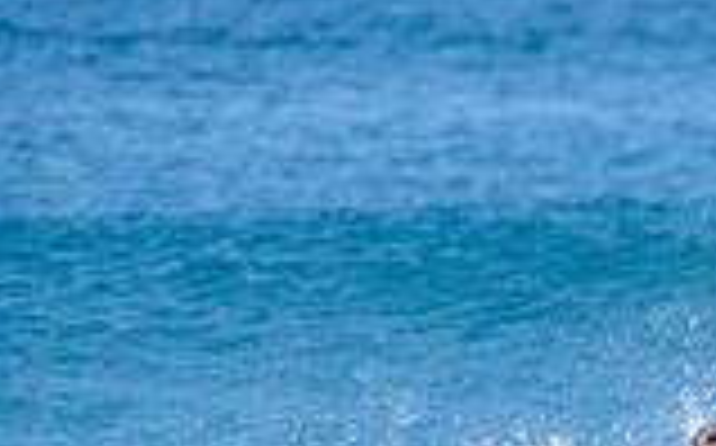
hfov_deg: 1.1
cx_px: 941
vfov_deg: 0.7
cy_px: 601
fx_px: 36588
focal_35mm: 1877
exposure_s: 1/2000
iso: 200
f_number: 5.6
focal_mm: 500
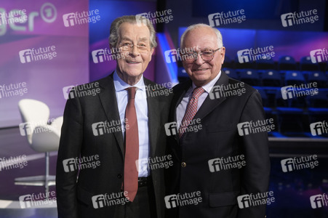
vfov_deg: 29.8
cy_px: 109
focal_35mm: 45
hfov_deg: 43.6
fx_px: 410
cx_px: 164
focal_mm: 30
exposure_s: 1/160
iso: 640
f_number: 2.2
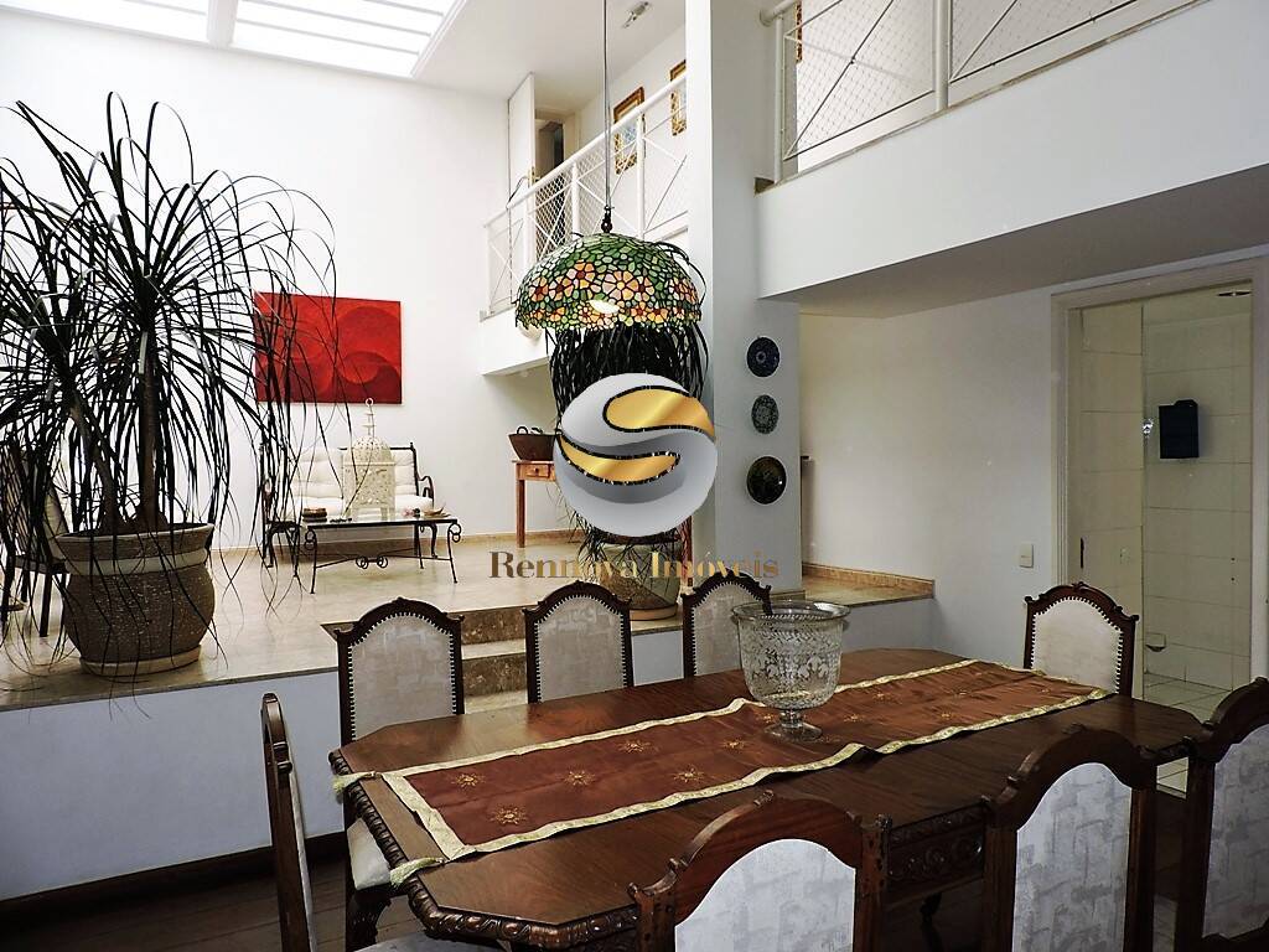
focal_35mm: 24
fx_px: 880
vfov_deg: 56.8
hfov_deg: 71.6
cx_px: 634
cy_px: 476
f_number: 3
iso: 100
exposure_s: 1/50
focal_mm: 4.3
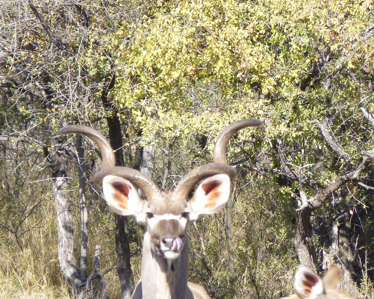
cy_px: 150
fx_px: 8589
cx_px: 197
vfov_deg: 2.0
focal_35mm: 776
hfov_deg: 2.5
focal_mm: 86
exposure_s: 1/125
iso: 125
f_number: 6.4
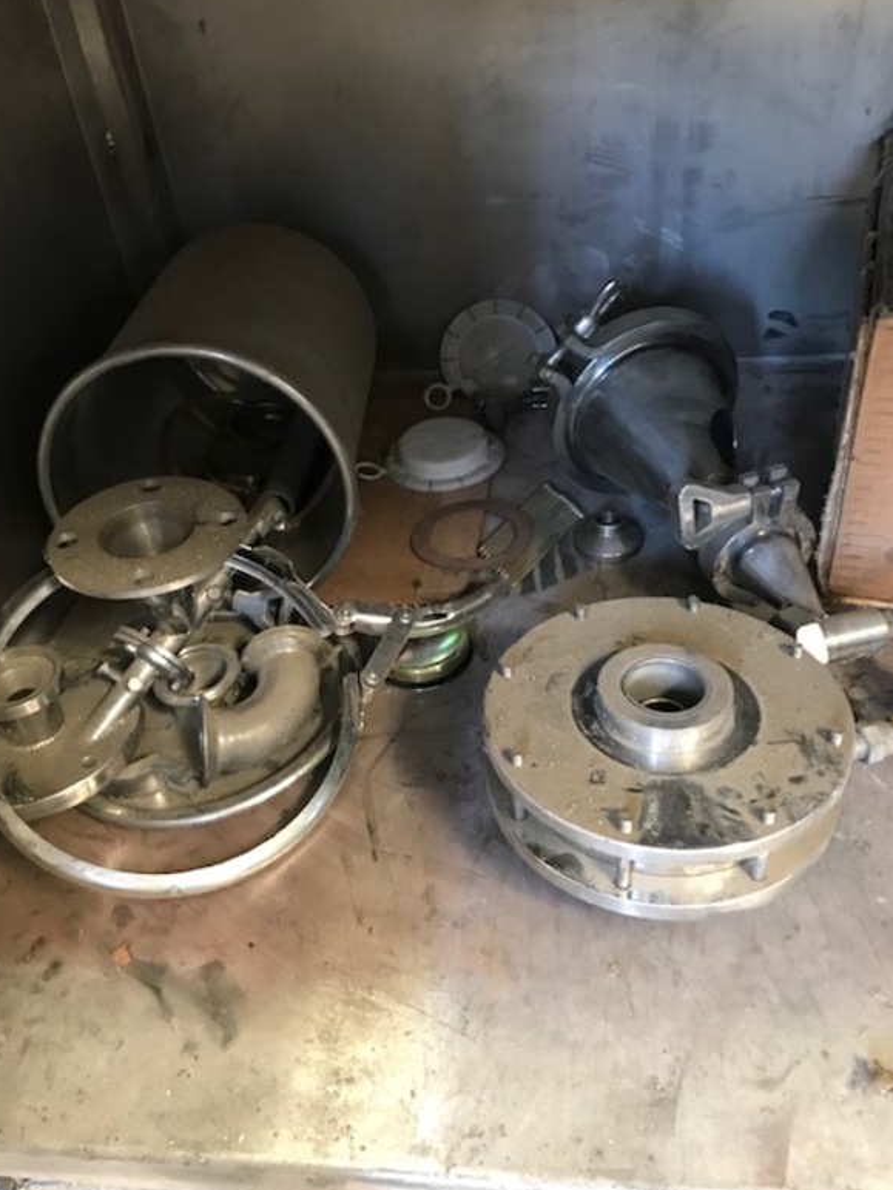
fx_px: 997
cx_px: 443
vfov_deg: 61.7
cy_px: 597
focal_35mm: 29
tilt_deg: -39.1
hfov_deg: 48.2
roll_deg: +8.0
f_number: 1.8
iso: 64
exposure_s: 1/15
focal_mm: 3.99
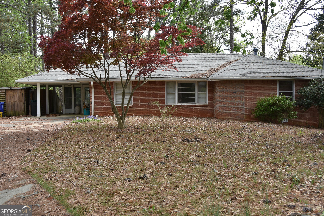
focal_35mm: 39
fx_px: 351
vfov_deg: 34.2
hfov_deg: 49.6
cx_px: 162
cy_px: 108
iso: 250
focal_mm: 26
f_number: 8
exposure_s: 1/250
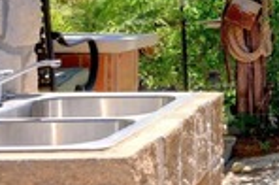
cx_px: 454
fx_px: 735
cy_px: -1
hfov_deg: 18.3
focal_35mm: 95
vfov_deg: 14.1
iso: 2000
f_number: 4.5
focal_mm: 22
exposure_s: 1/2500
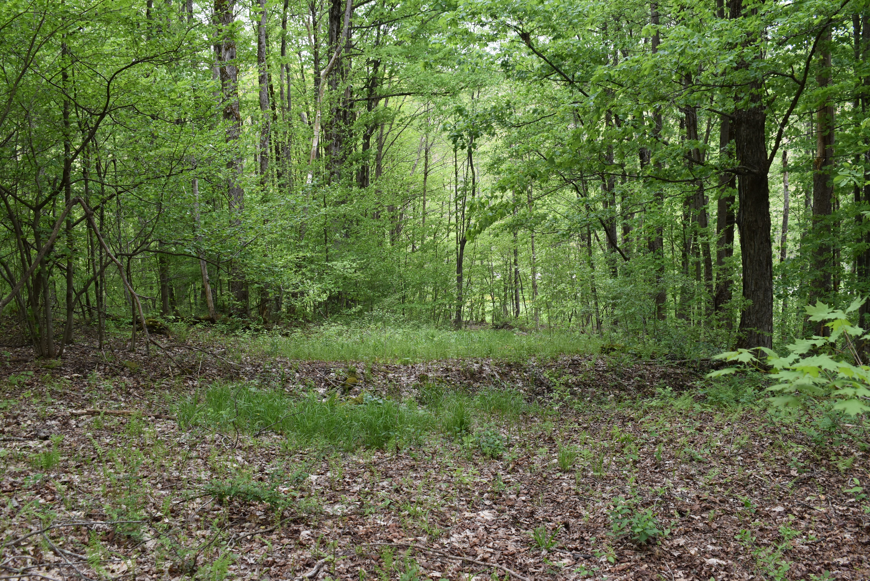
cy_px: 290
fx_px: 870
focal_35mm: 36
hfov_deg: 53.1
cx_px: 435
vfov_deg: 36.9
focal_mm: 24
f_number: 6.3
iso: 400
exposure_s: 1/160
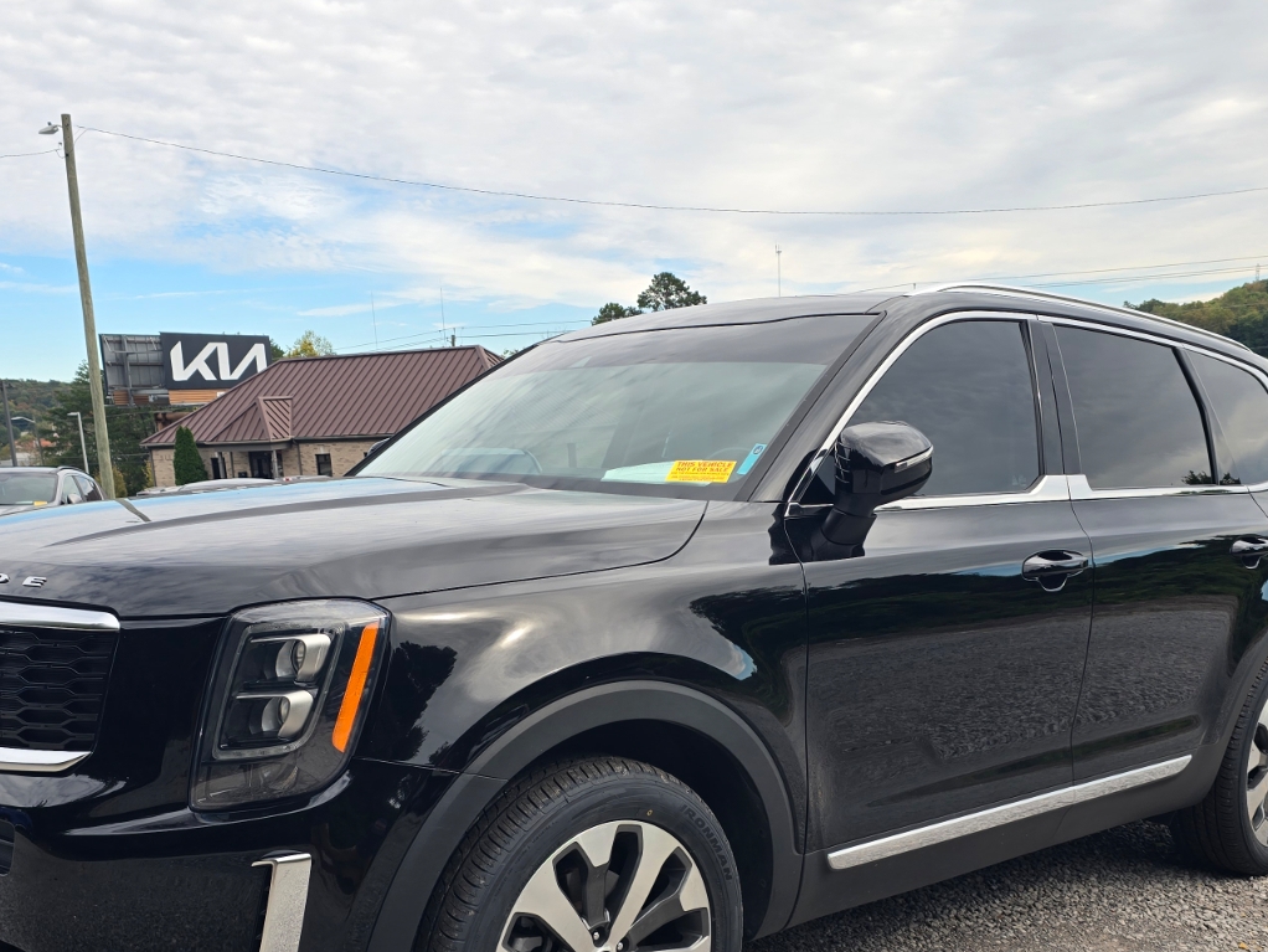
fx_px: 1319
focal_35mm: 36
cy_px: 707
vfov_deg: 38.7
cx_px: 588
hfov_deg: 51.3
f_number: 1.7
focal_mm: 6.3
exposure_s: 1/245
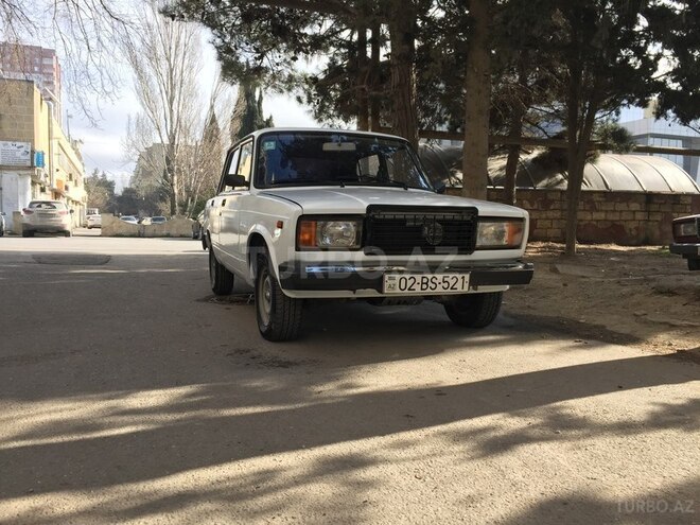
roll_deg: -0.6
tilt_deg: -3.0
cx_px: 350
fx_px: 586
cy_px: 262
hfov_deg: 61.7
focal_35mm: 29
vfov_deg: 48.2
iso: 32
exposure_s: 1/549
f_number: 2.2
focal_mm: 4.15
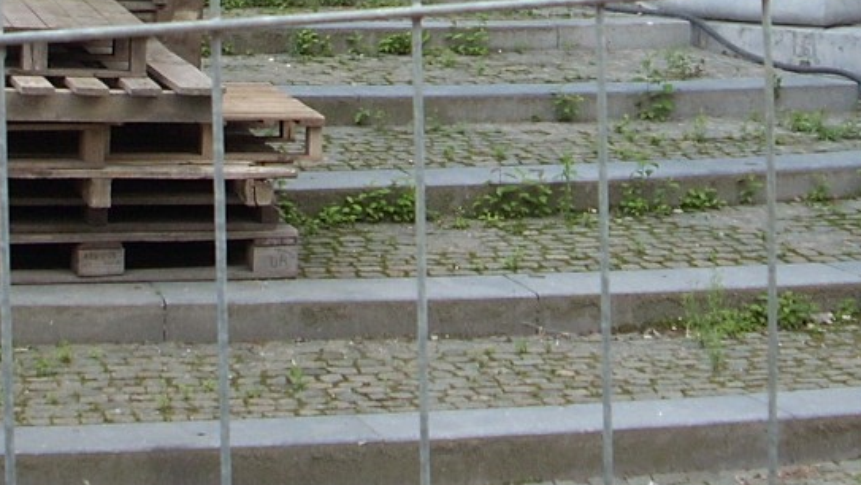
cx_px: 387
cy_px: -301
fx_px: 2604
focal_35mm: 114
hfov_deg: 18.8
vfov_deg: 10.2
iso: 64
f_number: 2.8
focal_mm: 6.2
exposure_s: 1/185
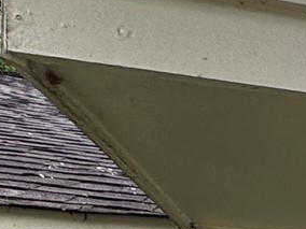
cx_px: 698
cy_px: 570
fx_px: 893
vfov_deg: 11.7
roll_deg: -2.1
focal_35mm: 101
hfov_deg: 14.3
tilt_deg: -4.3
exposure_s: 1/137
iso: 40
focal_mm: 2.22
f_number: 2.2
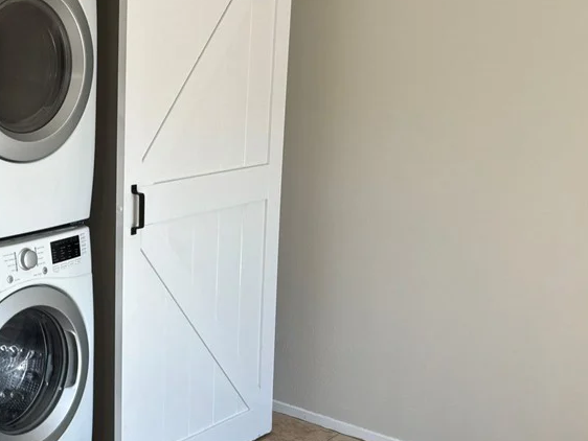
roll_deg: +0.2
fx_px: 867
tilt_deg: -9.6
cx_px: 56
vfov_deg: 28.6
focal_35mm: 51
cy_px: 210
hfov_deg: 35.2
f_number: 1.8
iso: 32
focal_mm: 3
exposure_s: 1/120
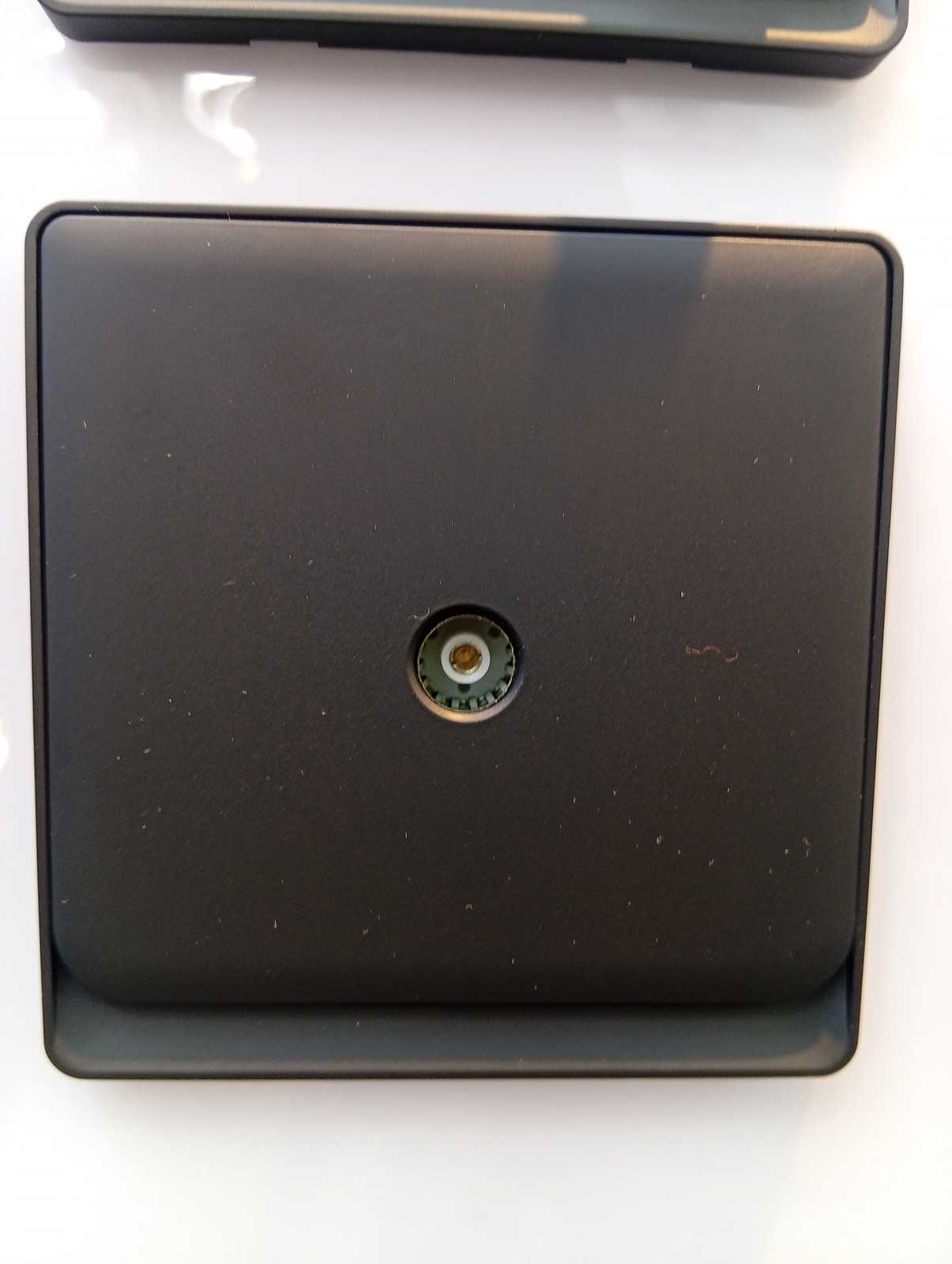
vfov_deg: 65.2
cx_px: 476
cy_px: 632
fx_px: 987
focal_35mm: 27
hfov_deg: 51.5
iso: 129
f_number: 1.8
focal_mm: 3.84
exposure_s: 1/50
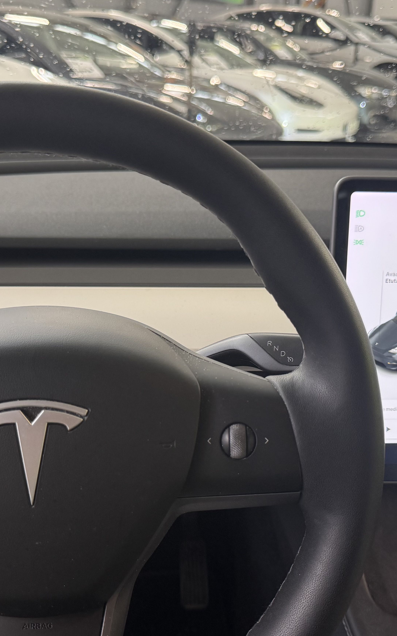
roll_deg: -1.5
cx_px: 200
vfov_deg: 46.9
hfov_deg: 30.5
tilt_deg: -24.7
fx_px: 727
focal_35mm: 42
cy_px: 382
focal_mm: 6.76
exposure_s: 1/100
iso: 160
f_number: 1.78
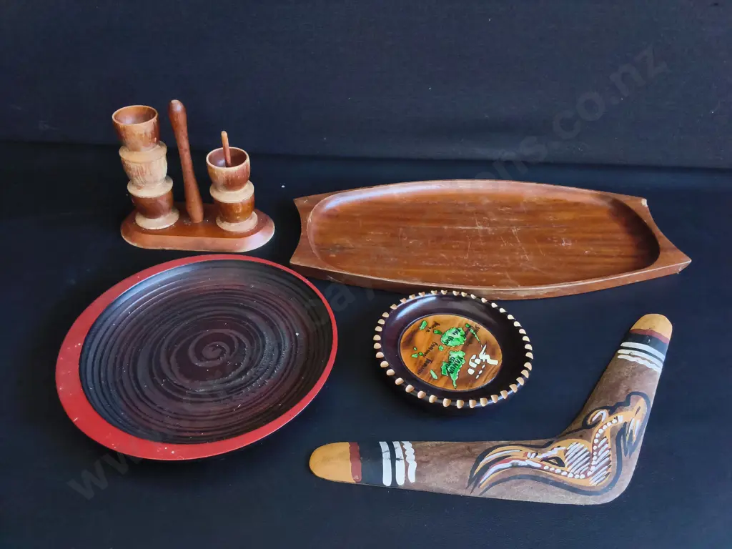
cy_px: 274
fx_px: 571
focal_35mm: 27
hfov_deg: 65.3
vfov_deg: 51.4
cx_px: 366
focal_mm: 2.87
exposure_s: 1/100
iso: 320
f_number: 2
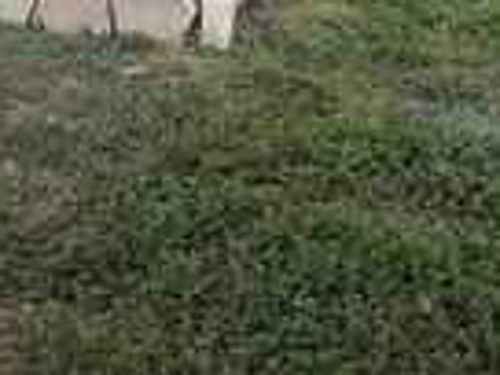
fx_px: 1271
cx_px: 114
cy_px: -311
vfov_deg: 14.6
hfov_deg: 22.0
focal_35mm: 88
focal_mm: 6.76
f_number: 1.78
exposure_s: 1/1855
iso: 80
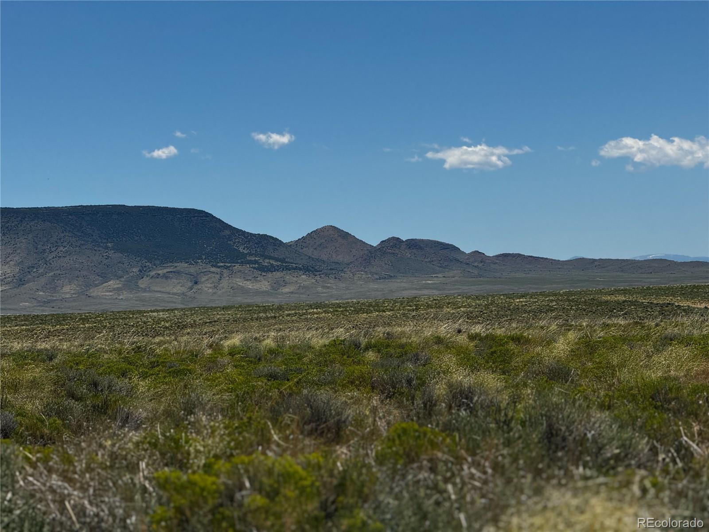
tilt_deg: +0.9
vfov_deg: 12.3
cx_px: 354
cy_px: 266
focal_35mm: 120
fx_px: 2458
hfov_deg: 16.4
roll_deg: +2.3
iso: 50
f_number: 2.8
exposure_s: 1/2212
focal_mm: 15.66
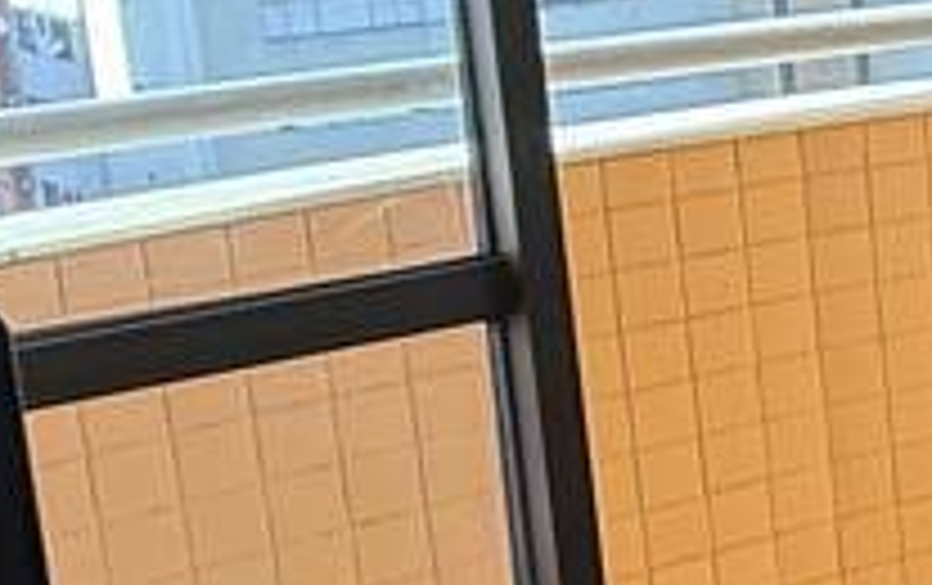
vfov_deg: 12.7
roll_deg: -1.2
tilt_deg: -10.0
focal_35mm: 103
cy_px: 117
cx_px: 2310
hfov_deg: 13.7
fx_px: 2620
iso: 100
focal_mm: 2.22
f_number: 2.2
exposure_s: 1/120
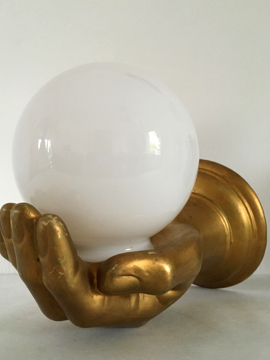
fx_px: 354
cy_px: 168
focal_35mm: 34
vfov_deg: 53.9
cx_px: 119
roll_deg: +1.3
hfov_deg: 41.7
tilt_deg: +7.5
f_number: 2.2
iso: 200
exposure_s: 1/33
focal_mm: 4.15
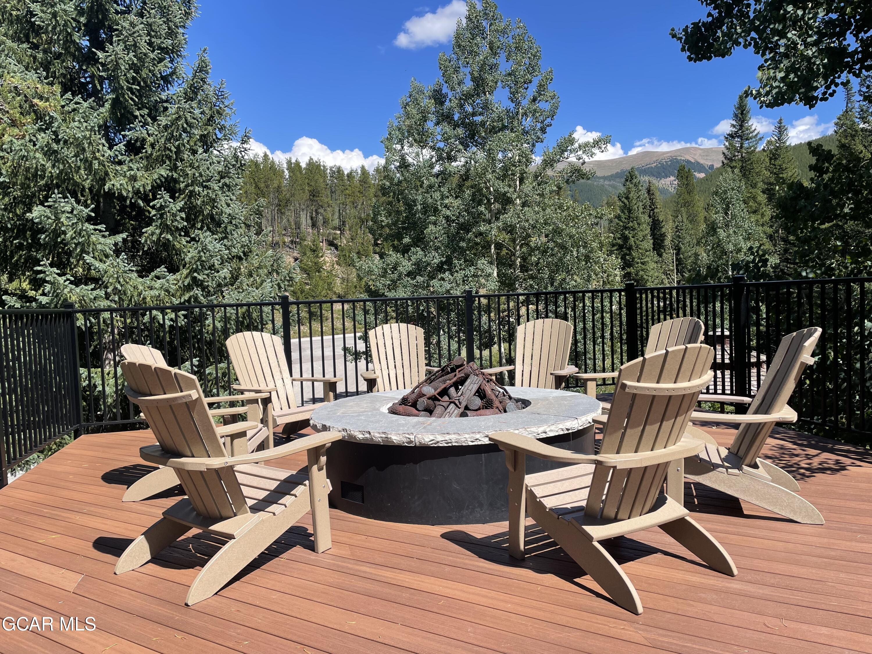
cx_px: 436
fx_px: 655
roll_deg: +2.0
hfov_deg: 67.3
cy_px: 327
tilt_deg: -3.2
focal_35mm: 26
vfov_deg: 53.1
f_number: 1.6
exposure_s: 1/2053
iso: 32
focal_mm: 4.2
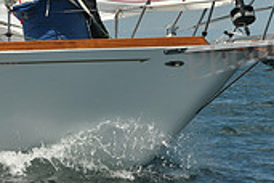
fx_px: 1811
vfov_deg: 5.8
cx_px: 103
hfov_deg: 8.6
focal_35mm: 238
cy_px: -22
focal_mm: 70
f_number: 9
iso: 320
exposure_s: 1/640
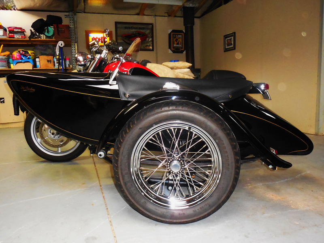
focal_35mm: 29
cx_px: 162
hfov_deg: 61.7
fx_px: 271
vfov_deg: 48.2
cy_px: 122
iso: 900
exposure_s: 1/25
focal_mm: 5.2
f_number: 4
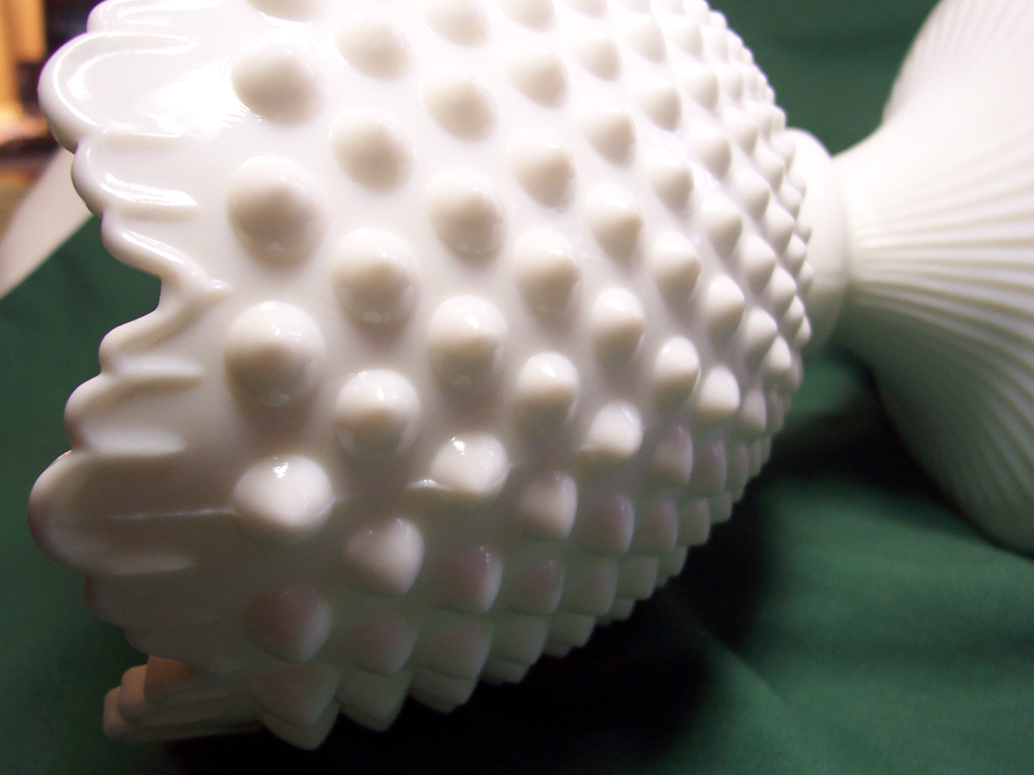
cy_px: 388
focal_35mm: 37
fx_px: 1105
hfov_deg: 50.1
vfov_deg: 38.7
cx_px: 517
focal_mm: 5.6
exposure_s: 1/30
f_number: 2.8
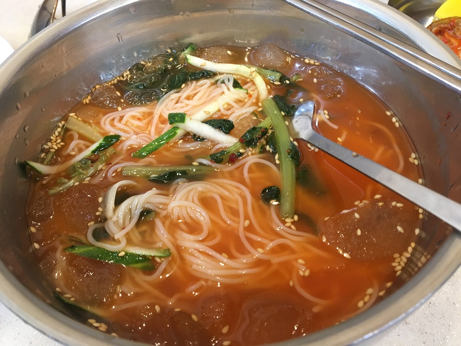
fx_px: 386
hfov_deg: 61.7
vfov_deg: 48.2
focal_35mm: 29
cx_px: 230
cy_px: 173
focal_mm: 4.15
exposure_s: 1/30
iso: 80
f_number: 2.2
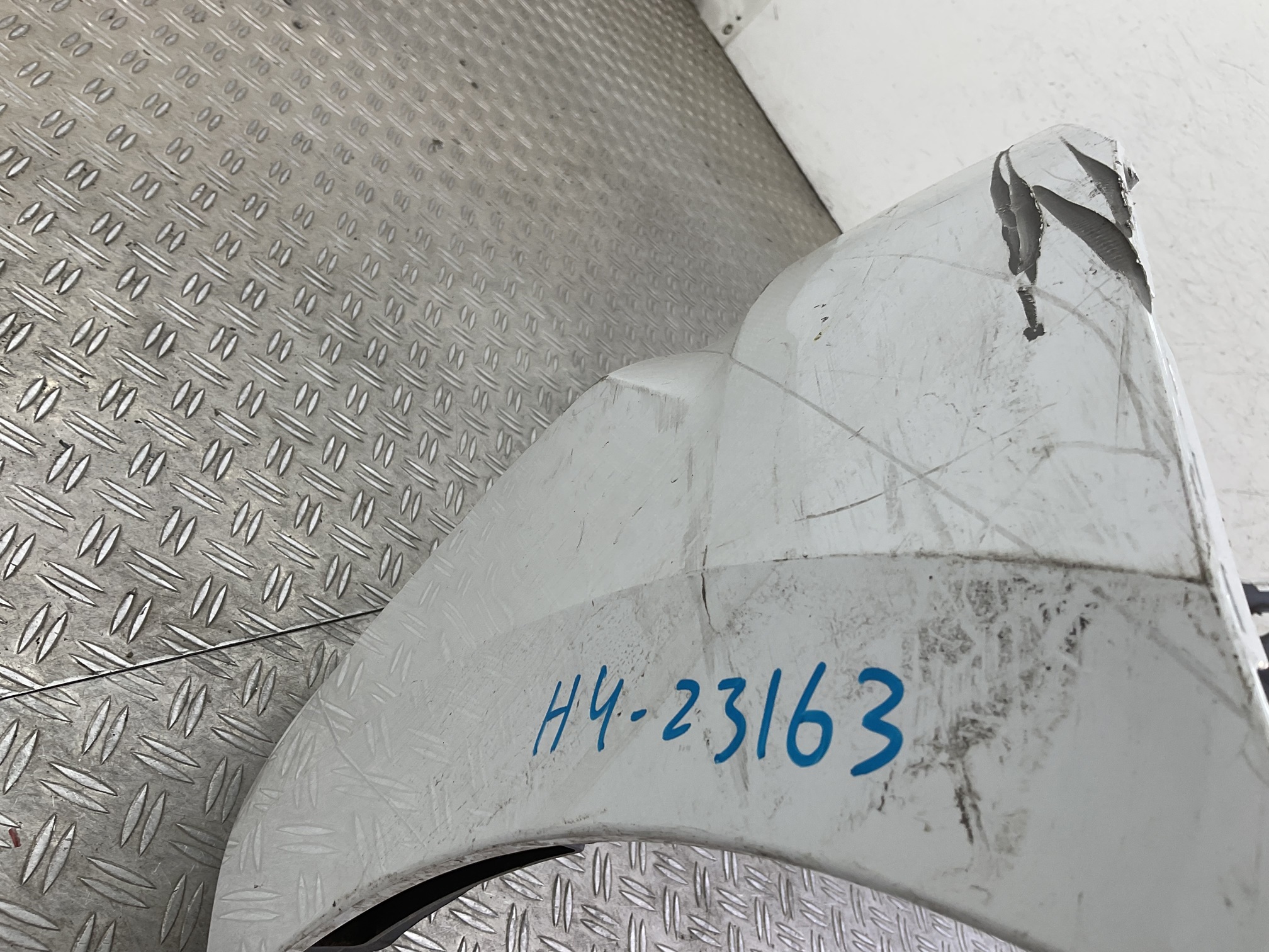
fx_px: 1063
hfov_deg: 61.7
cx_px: 634
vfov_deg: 48.2
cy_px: 476
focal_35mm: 29
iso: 16
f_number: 1.8
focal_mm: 3
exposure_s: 1/120
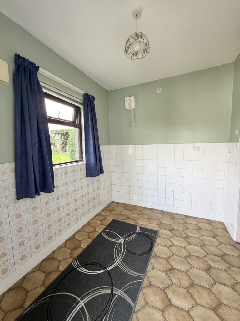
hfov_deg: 85.7
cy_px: 160
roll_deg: +0.6
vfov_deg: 102.1
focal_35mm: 14
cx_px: 120
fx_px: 129
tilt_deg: -6.4
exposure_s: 1/121
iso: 160
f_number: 2.2
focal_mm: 2.22
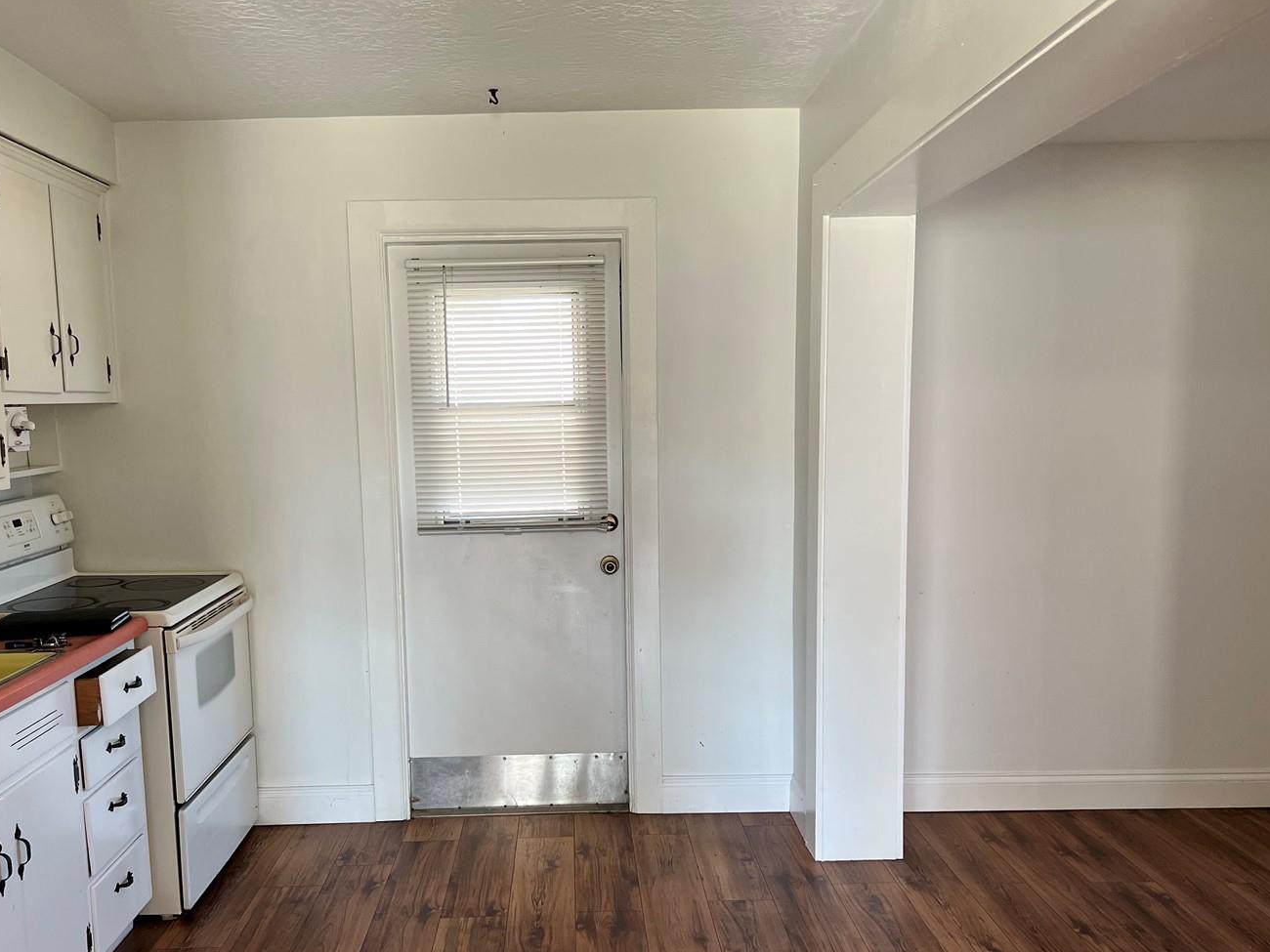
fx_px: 1174
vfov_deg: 43.9
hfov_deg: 56.8
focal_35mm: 32
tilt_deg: -8.0
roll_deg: +1.8
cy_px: 577
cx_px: 587
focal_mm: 5.7
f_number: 1.5
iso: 125
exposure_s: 1/102
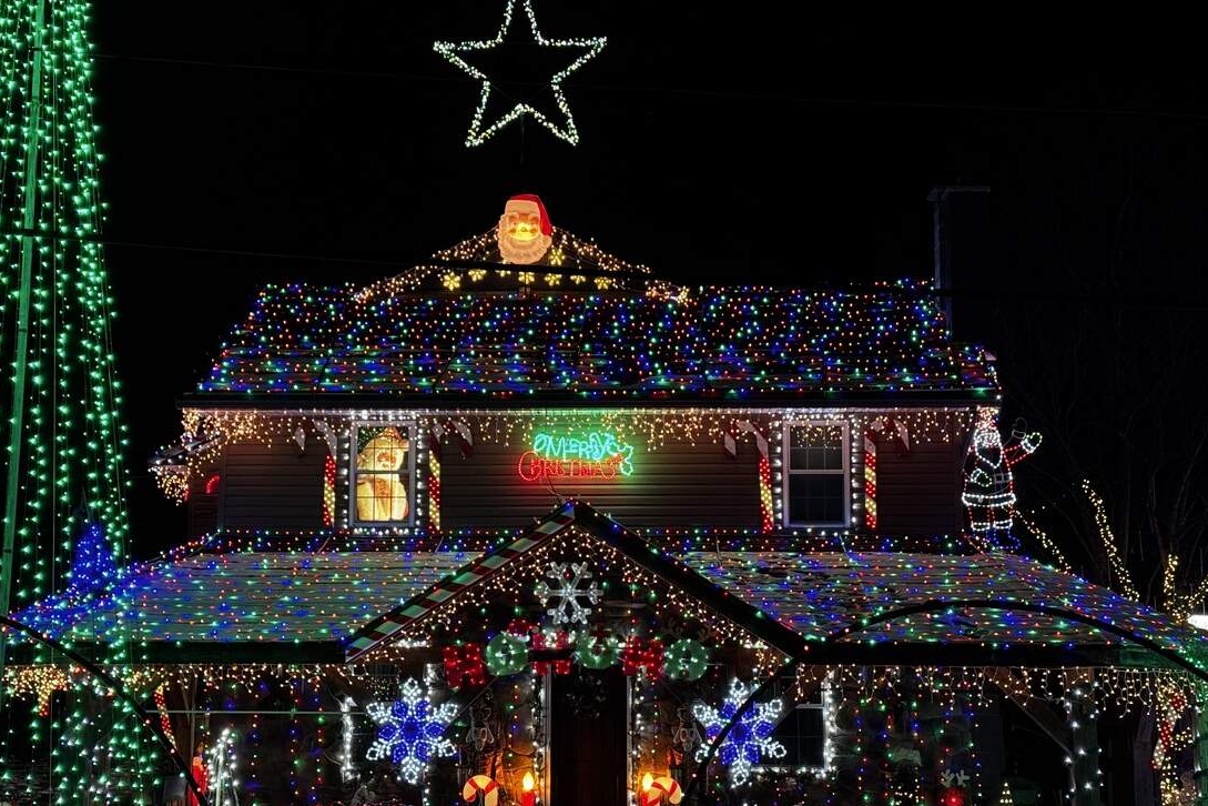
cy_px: 447
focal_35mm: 55
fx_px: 1845
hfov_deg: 36.2
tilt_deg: +6.7
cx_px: 600
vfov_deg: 24.6
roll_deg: -0.3
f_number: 1.78
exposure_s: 1/40
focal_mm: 6.76
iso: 200
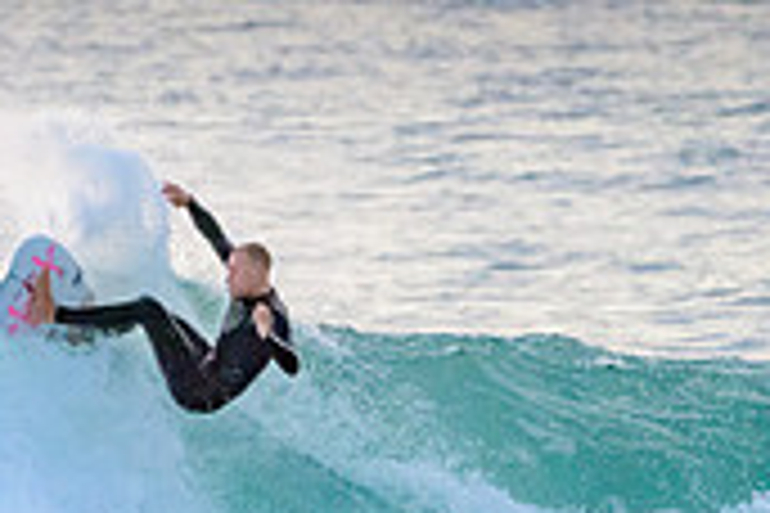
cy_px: 498
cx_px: 227
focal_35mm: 2075
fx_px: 44378
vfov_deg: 0.7
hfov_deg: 1.0
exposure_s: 1/2000
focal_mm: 500
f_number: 5.6
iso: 1600
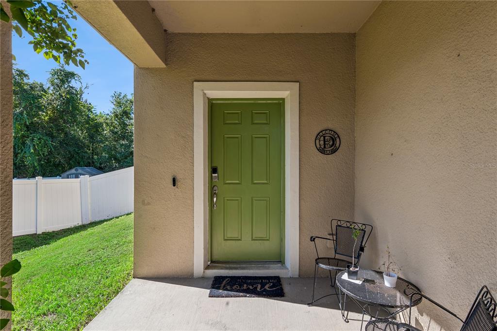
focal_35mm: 19
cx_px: 248
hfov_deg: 86.9
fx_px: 262
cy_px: 166
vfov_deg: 64.5
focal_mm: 19
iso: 100
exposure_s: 1/13
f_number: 20
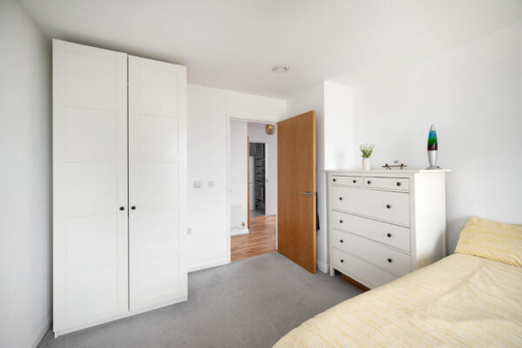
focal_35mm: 14
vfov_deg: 81.2
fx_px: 203
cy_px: 174
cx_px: 261
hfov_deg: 104.3
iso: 400
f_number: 7.1
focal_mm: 14
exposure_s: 1/50
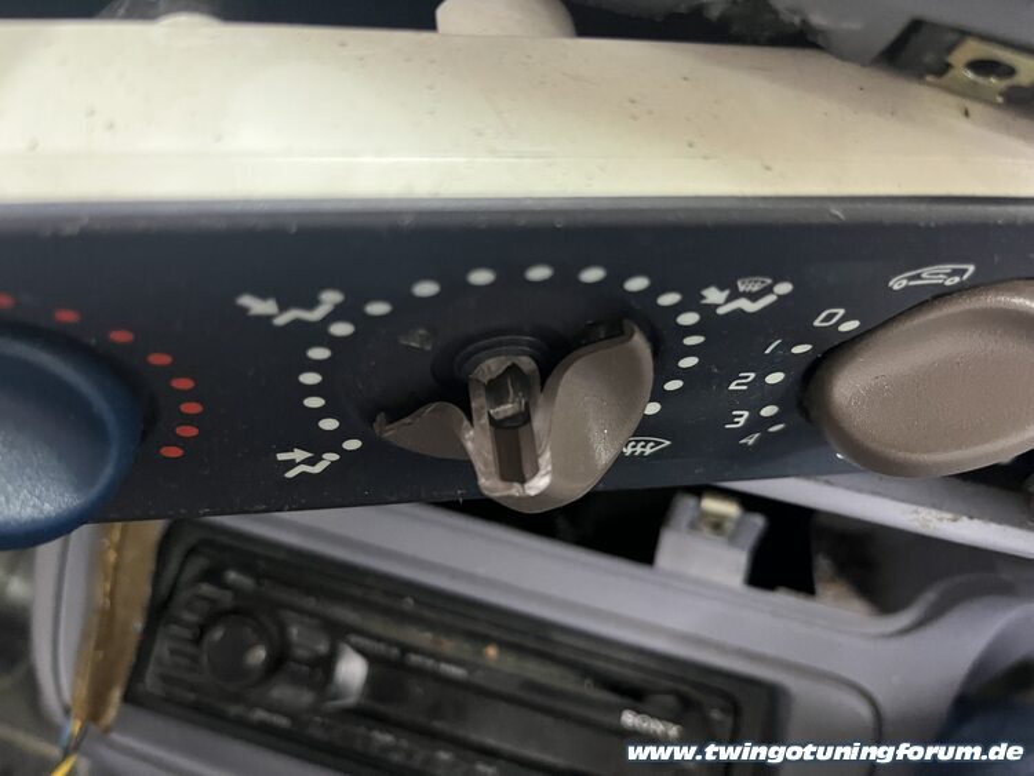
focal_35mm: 26
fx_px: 777
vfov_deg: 53.1
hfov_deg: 67.3
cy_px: 388
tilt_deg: -48.4
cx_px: 517
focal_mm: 5.1
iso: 640
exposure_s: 1/33
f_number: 1.6
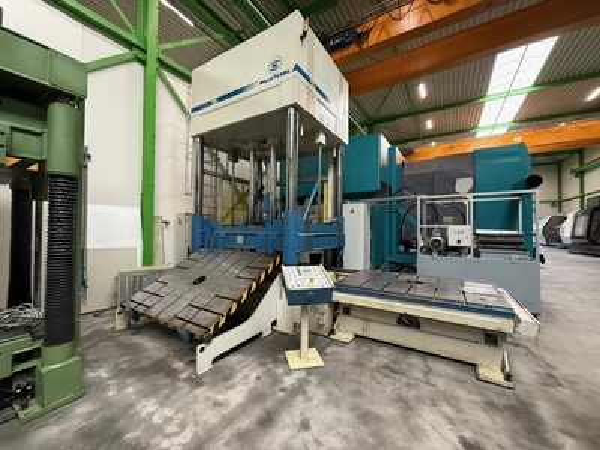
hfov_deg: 102.1
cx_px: 300
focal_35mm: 14
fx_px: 243
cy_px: 225
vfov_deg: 85.7
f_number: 2.2
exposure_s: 1/50
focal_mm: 2.22
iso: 500
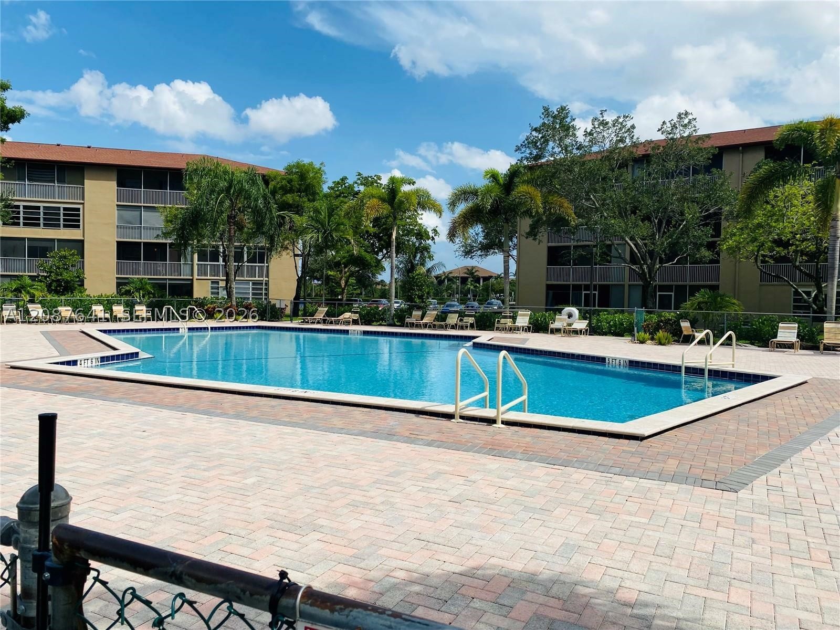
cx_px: 420
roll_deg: -1.1
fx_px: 631
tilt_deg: -0.8
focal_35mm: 26
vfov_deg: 53.1
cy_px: 315
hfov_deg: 67.3
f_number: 1.8
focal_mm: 4.25
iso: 32
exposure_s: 1/4115
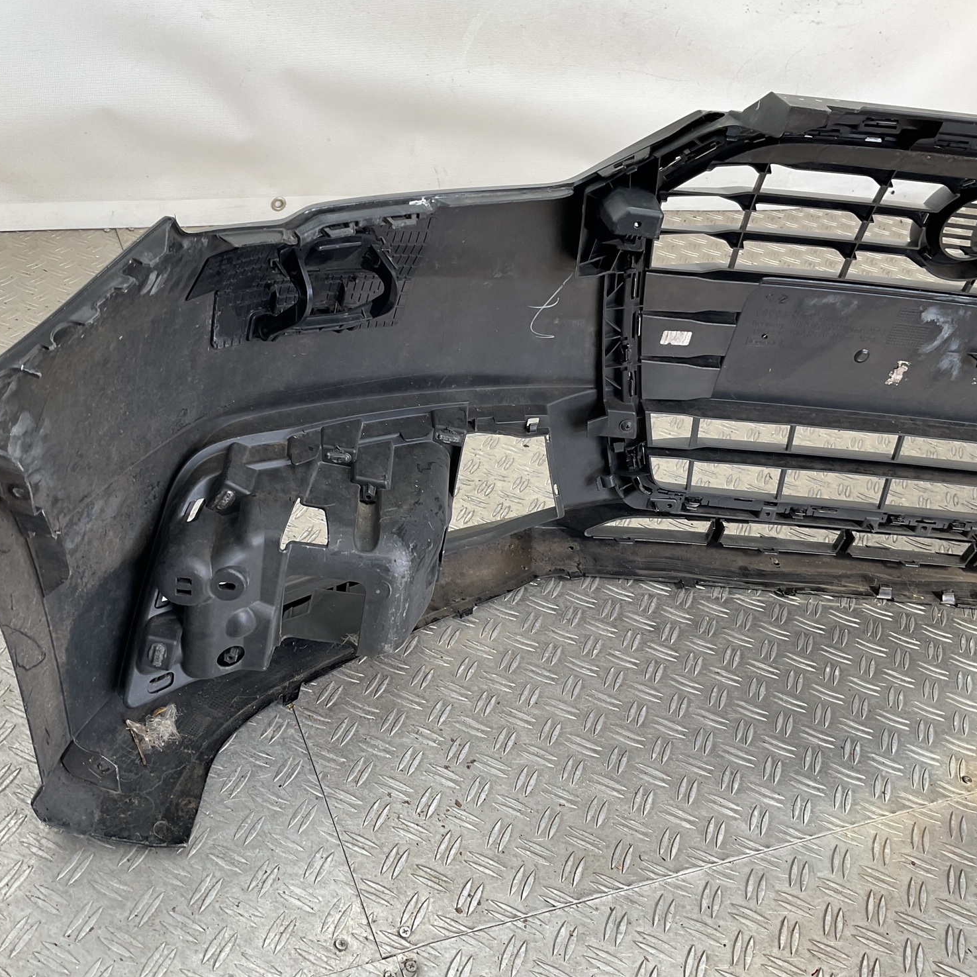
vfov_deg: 47.2
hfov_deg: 47.1
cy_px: 477
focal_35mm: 35
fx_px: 1118
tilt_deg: -36.0
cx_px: 414
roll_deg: -12.3
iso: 20
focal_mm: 3
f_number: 1.8
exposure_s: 1/100
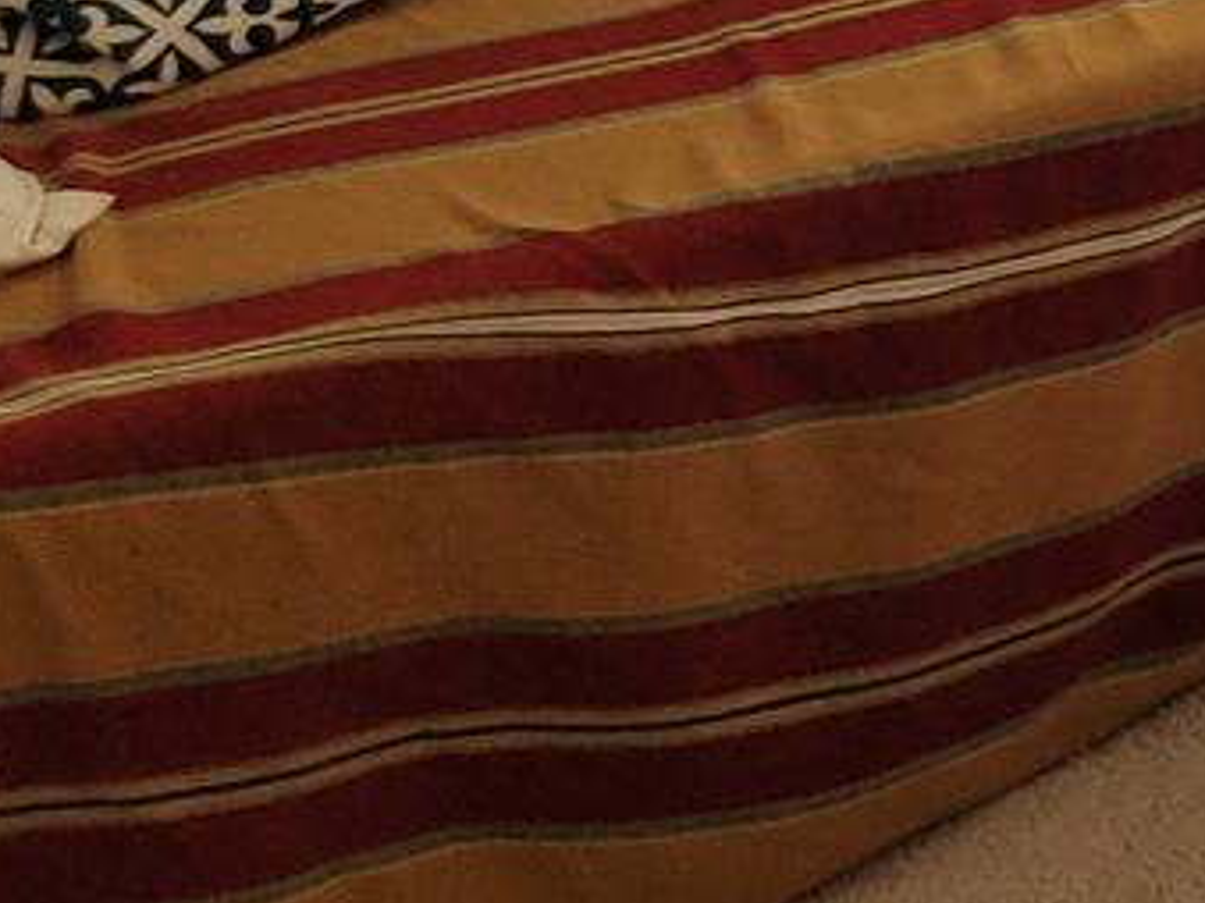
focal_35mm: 157
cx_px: 3167
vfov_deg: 8.7
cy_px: -1173
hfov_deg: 10.3
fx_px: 5463
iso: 100
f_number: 1.8
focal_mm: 5.4
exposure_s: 1/120
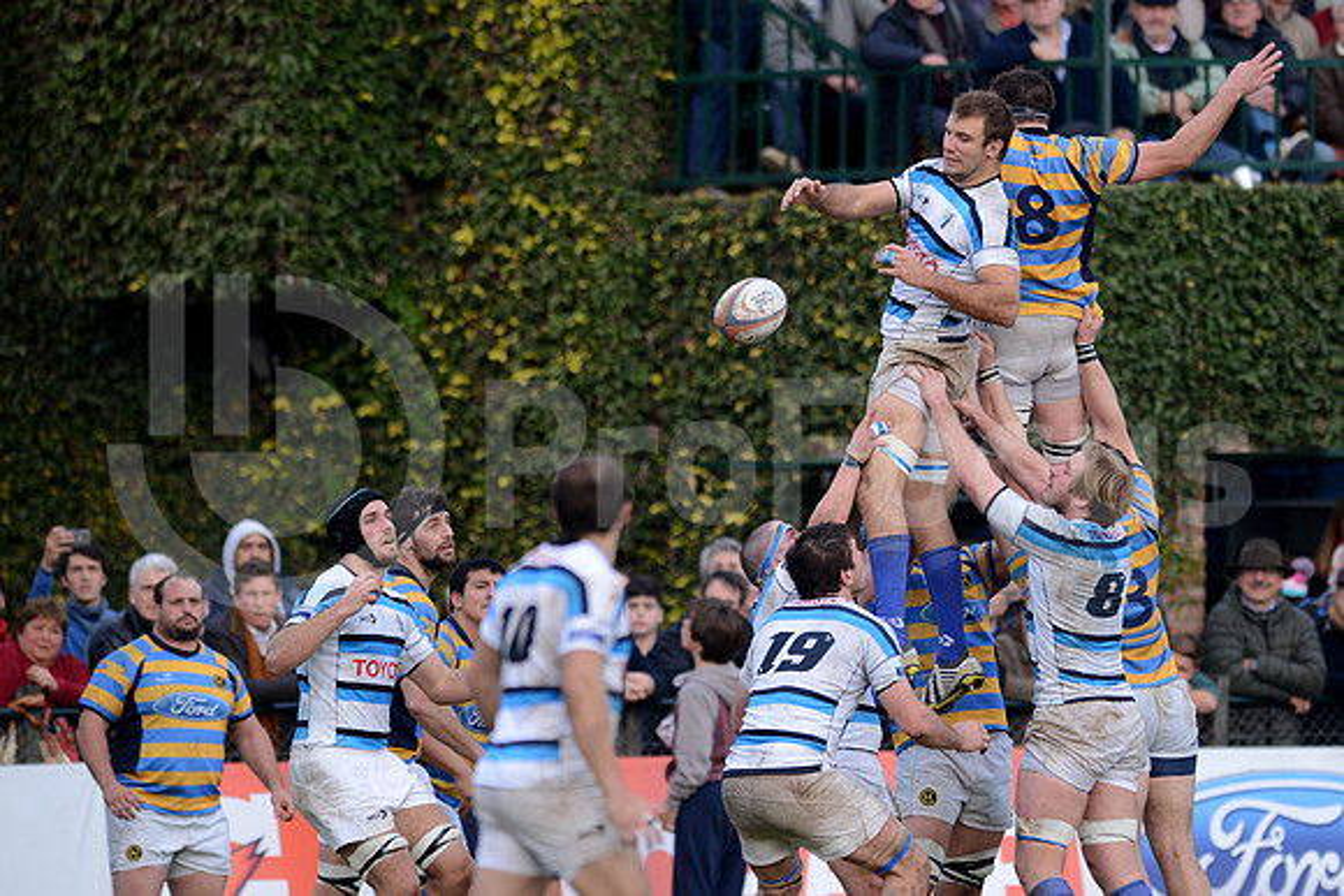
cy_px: 448
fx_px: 15683
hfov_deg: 4.9
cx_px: 672
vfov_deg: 3.3
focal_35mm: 420
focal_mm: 420
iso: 800
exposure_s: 1/1250
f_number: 4
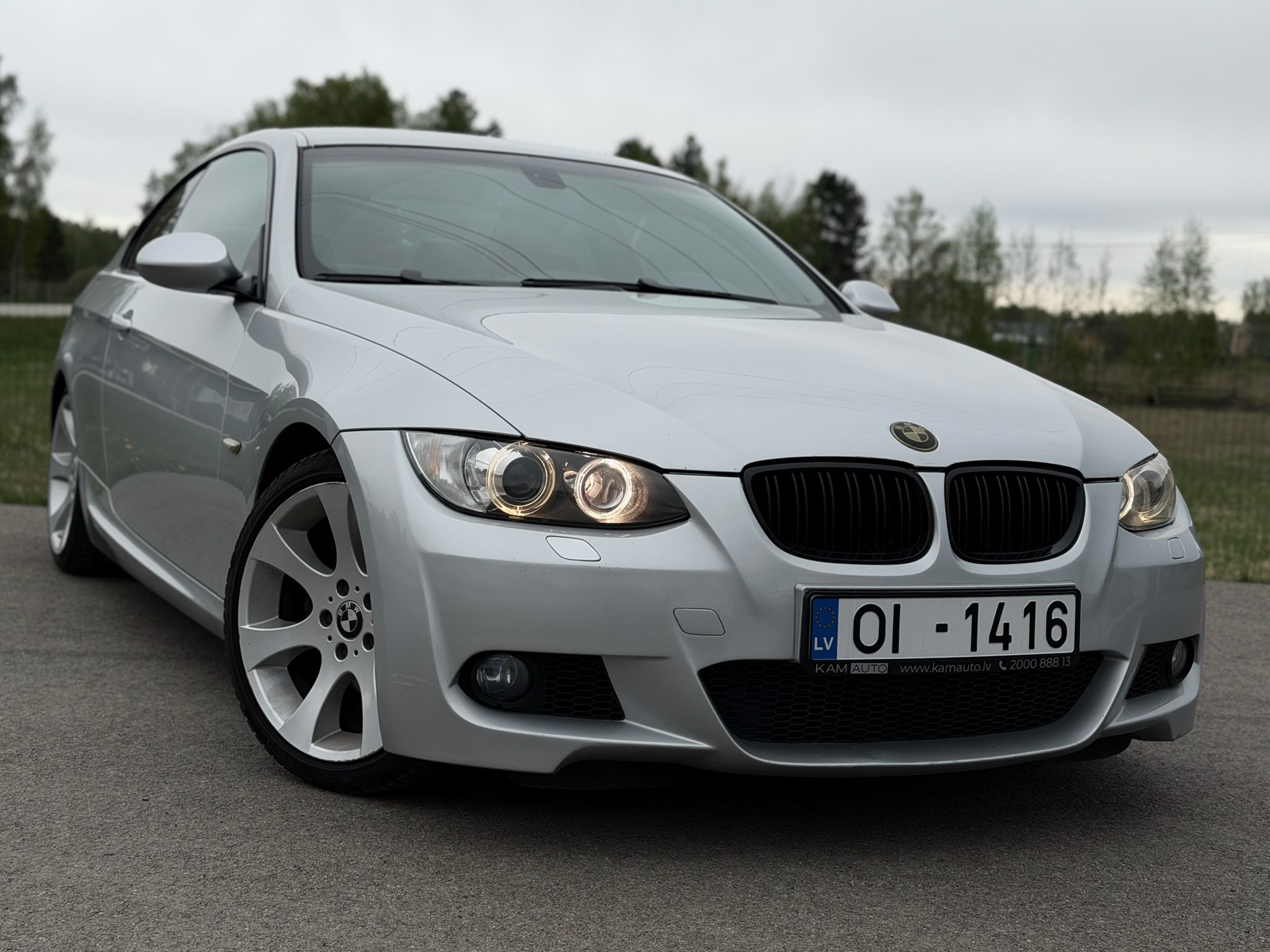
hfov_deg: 39.7
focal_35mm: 48
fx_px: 1761
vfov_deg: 30.3
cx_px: 635
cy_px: 476
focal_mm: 6.76
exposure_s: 1/1167
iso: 64
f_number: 1.78
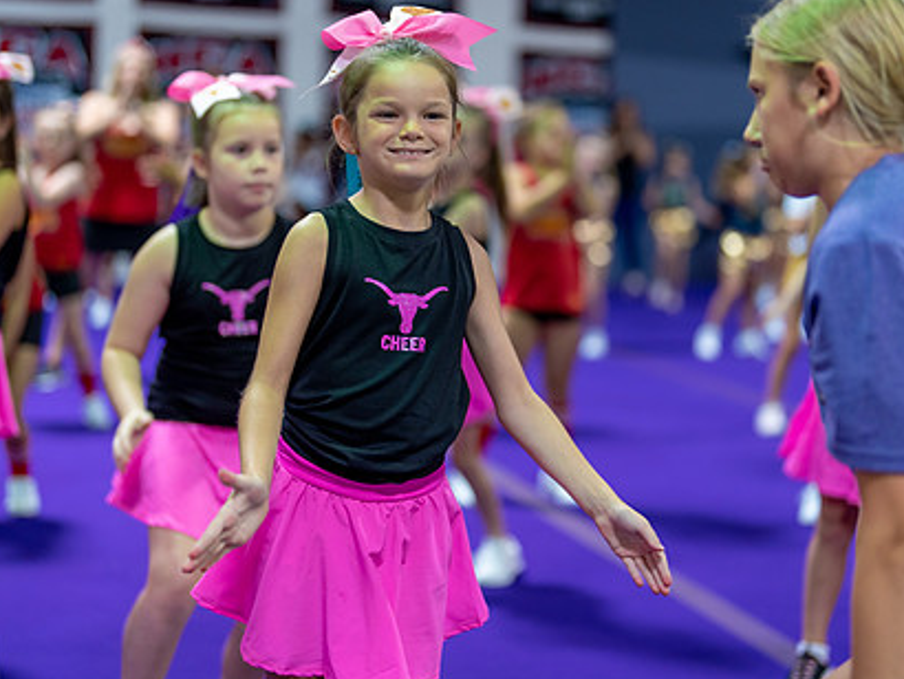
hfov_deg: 28.5
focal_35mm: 68
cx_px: 492
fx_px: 1777
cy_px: 268
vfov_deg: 21.6
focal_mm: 50
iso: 500
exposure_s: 1/320
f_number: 1.2
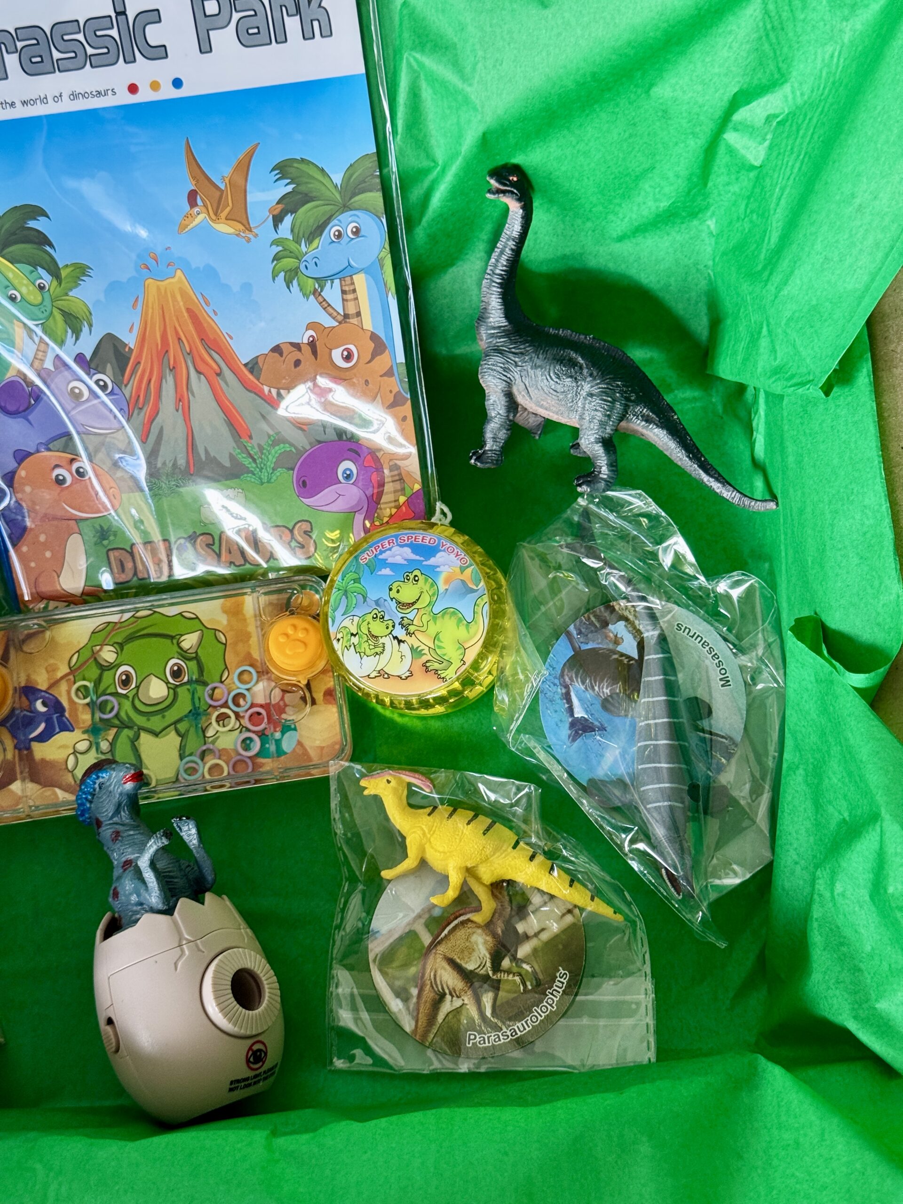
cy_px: 602
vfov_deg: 39.7
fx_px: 1670
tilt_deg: -73.6
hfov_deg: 30.3
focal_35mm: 48
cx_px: 452
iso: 125
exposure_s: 1/60
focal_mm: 6.76
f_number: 1.78
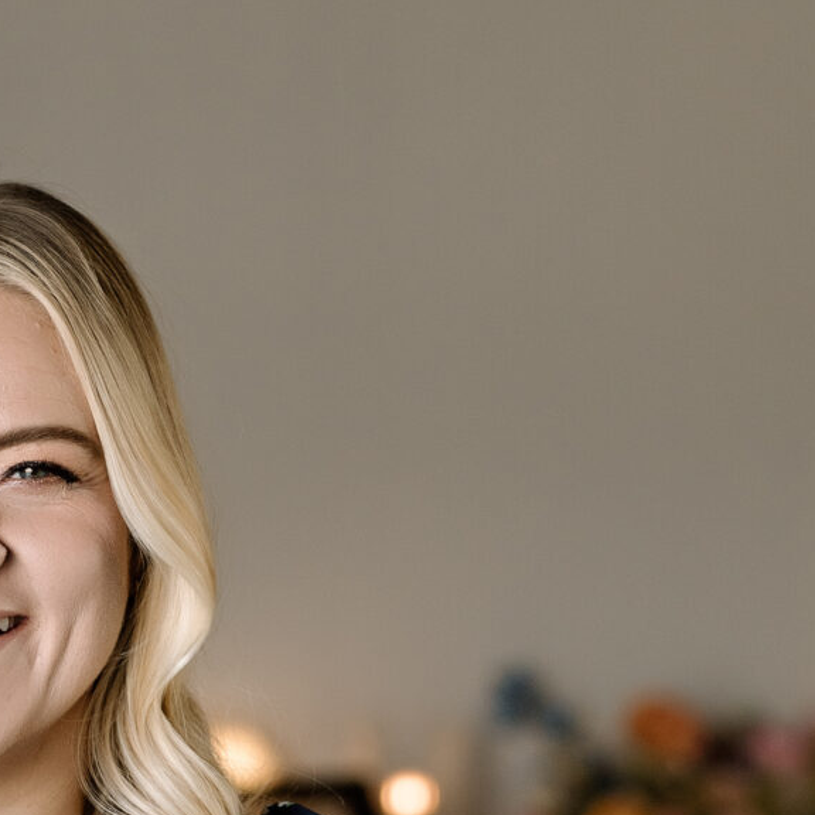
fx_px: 8550
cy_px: 971
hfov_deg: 5.4
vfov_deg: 5.4
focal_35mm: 321
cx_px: -79
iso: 400
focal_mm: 85
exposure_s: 1/250
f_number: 2.8
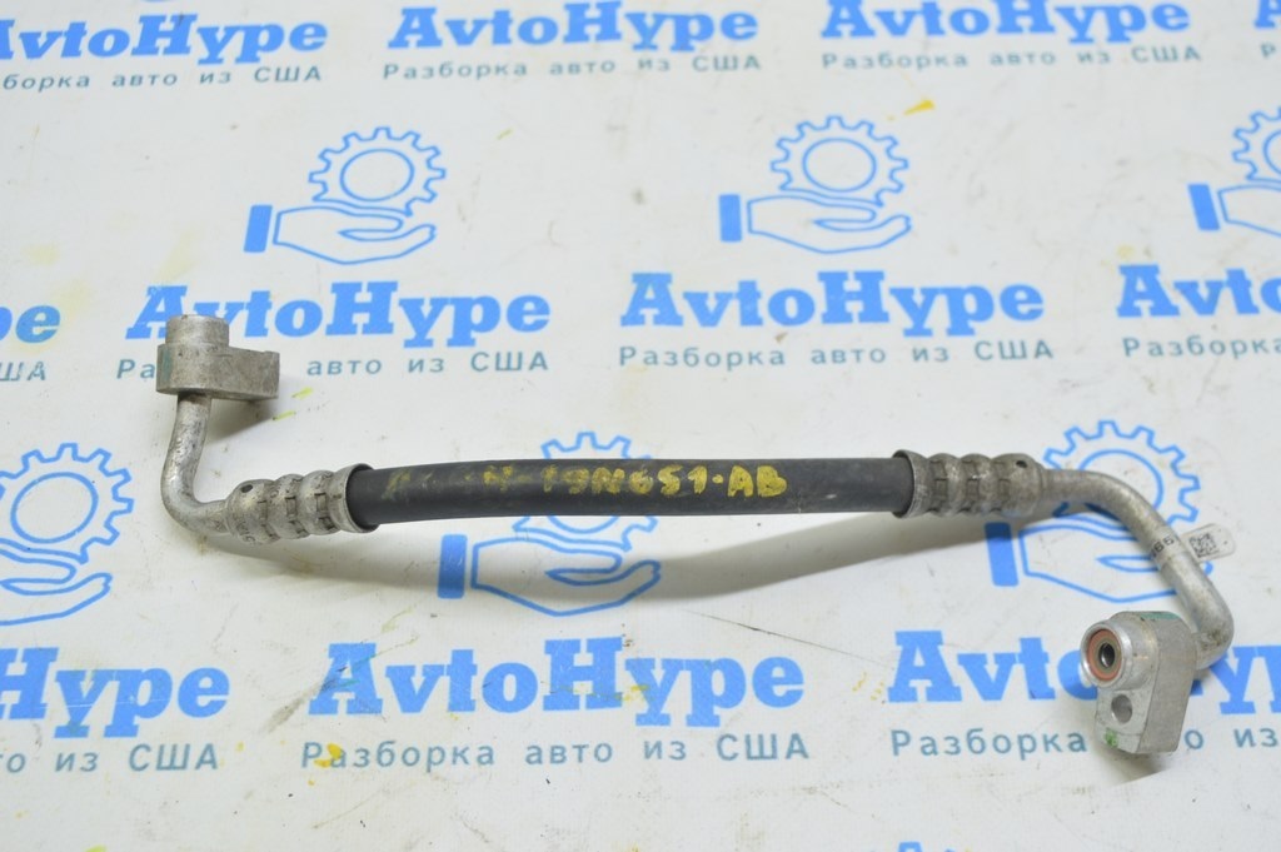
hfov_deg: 41.1
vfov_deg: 28.0
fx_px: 1707
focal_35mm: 48
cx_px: 640
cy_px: 426
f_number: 5.6
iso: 400
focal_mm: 32
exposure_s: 1/20
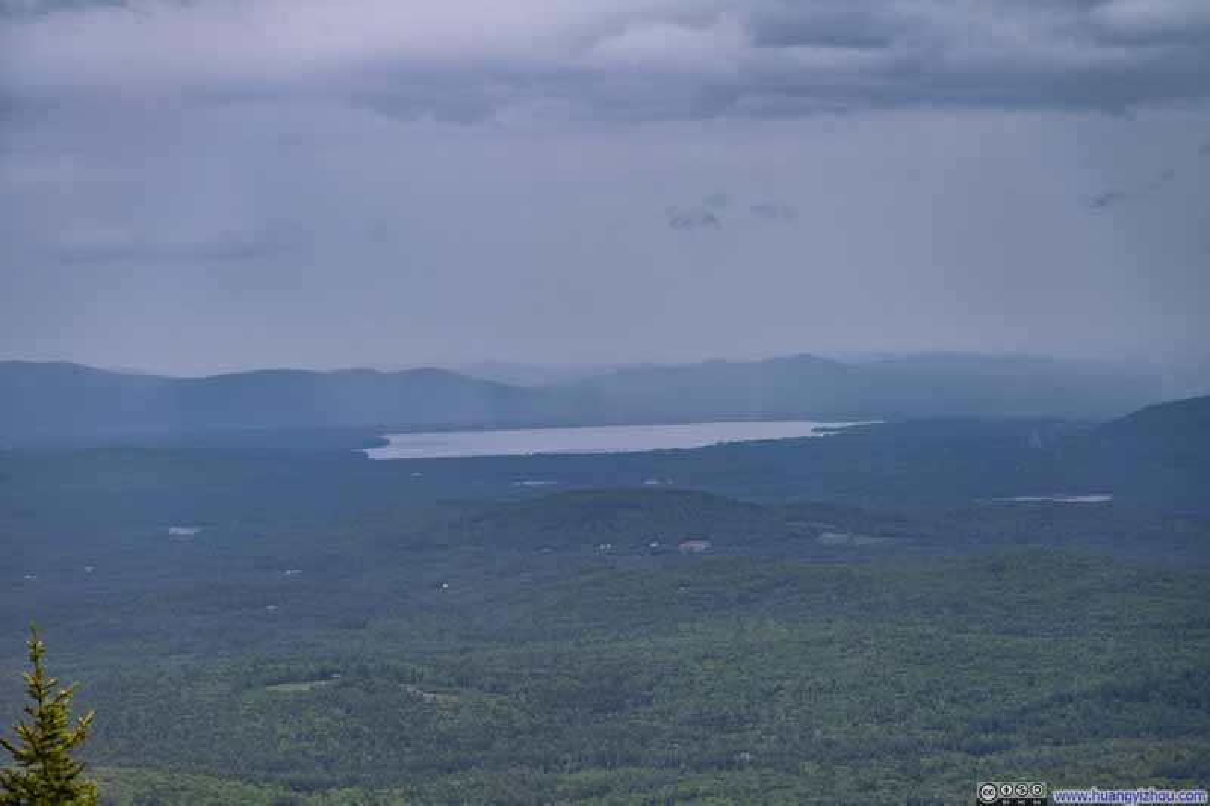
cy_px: 403
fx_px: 4032
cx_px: 605
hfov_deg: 17.1
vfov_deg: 11.4
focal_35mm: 120
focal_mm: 120
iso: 64
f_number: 5.6
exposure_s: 1/500
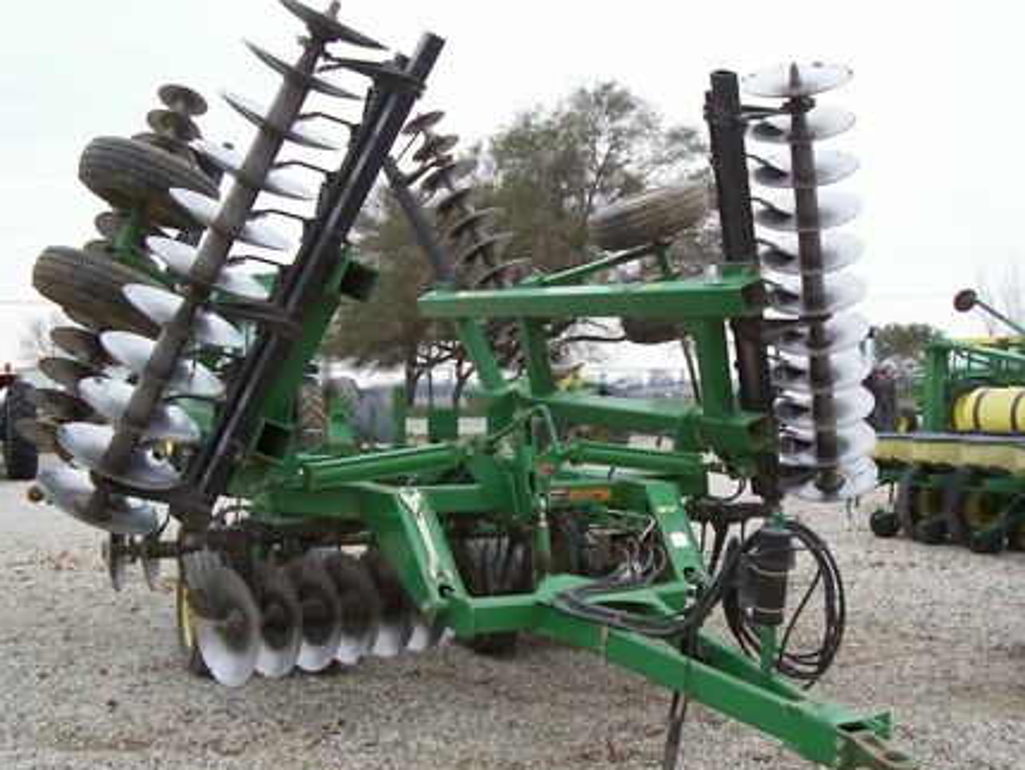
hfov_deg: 43.8
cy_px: 408
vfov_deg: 33.6
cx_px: 570
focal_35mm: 43
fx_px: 1274
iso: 80
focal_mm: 5.6
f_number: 2.7
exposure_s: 1/370
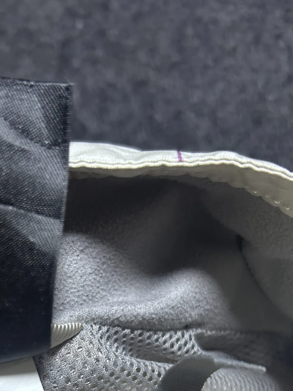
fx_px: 575
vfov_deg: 34.5
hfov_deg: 28.1
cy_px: 379
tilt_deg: -55.5
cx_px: 70
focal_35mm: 51
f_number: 1.5
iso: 200
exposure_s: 1/50
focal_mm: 5.7
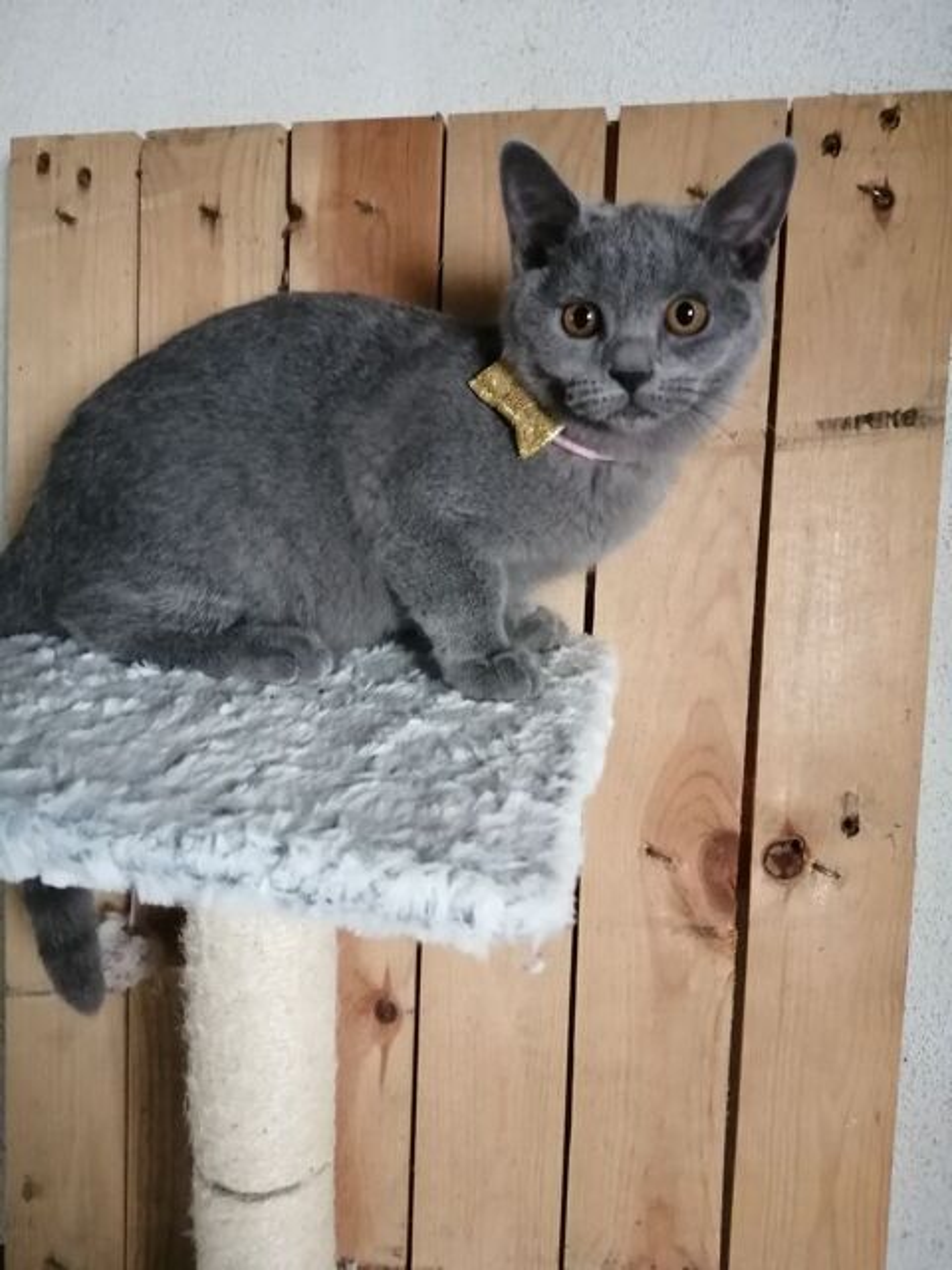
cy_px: 635
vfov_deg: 67.3
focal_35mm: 26
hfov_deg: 53.1
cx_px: 476
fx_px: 953
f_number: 1.8
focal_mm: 3.6
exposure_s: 1/50
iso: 640
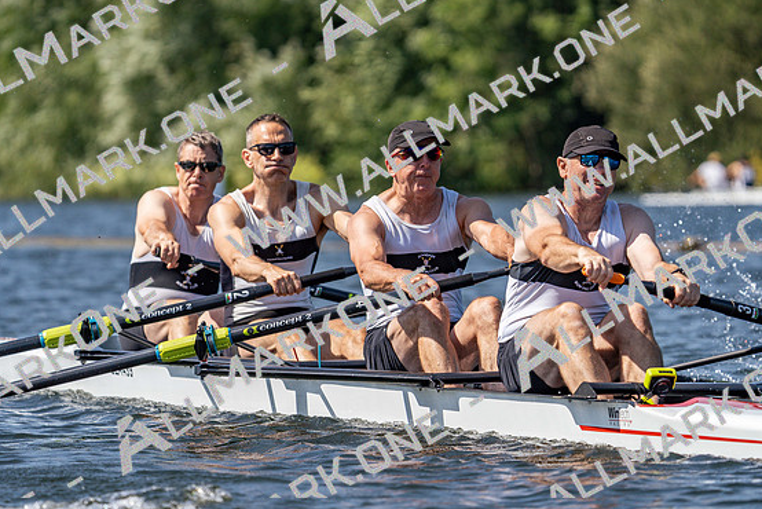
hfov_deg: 6.1
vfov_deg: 4.1
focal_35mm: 339
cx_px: 396
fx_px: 7179
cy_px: 262
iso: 250
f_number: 5.6
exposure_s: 1/2000
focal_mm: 324
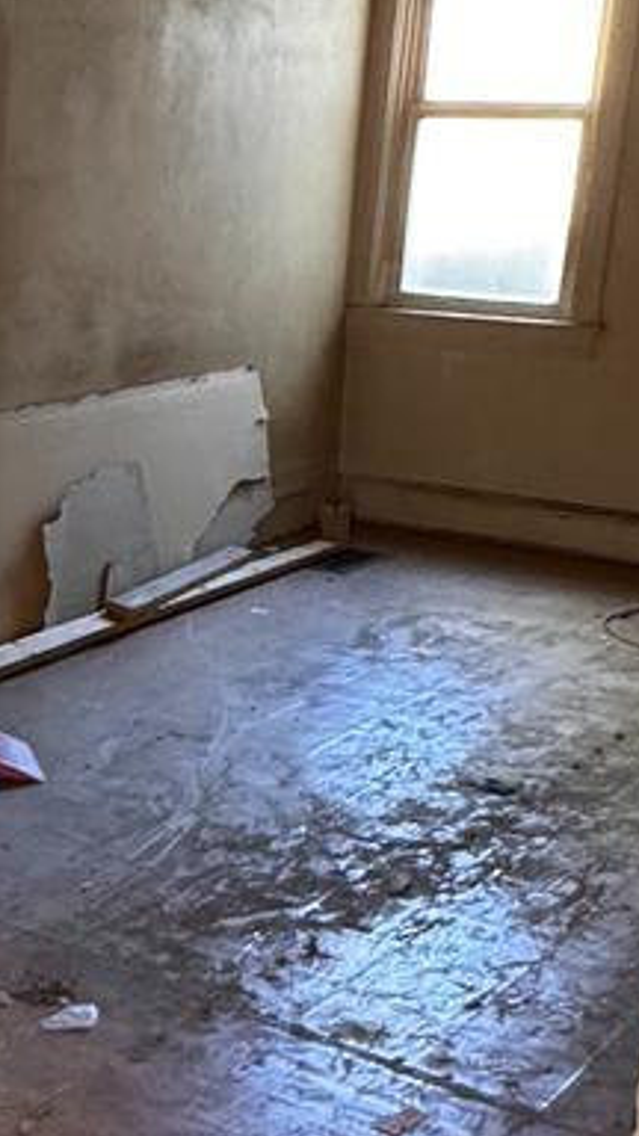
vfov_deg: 34.2
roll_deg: -0.2
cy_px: 686
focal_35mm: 61
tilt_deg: -16.5
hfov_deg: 18.3
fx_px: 1837
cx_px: -198
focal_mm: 2.22
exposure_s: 1/60
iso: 500
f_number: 2.2
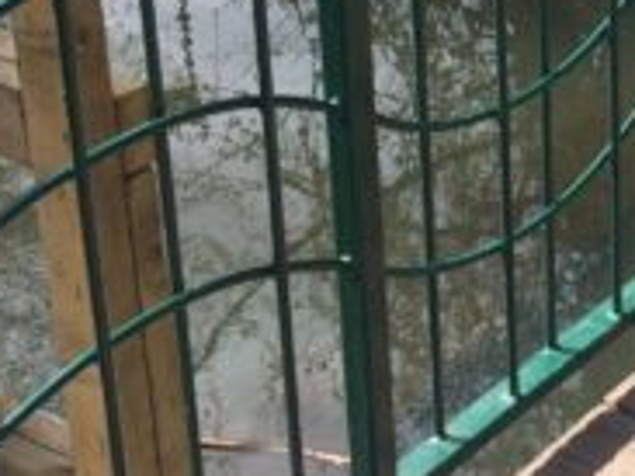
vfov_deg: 14.1
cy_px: -35
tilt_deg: -23.2
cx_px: 857
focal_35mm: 103
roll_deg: -2.3
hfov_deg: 17.7
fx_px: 1888
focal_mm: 4.15
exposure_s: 1/977
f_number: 2.2
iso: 32
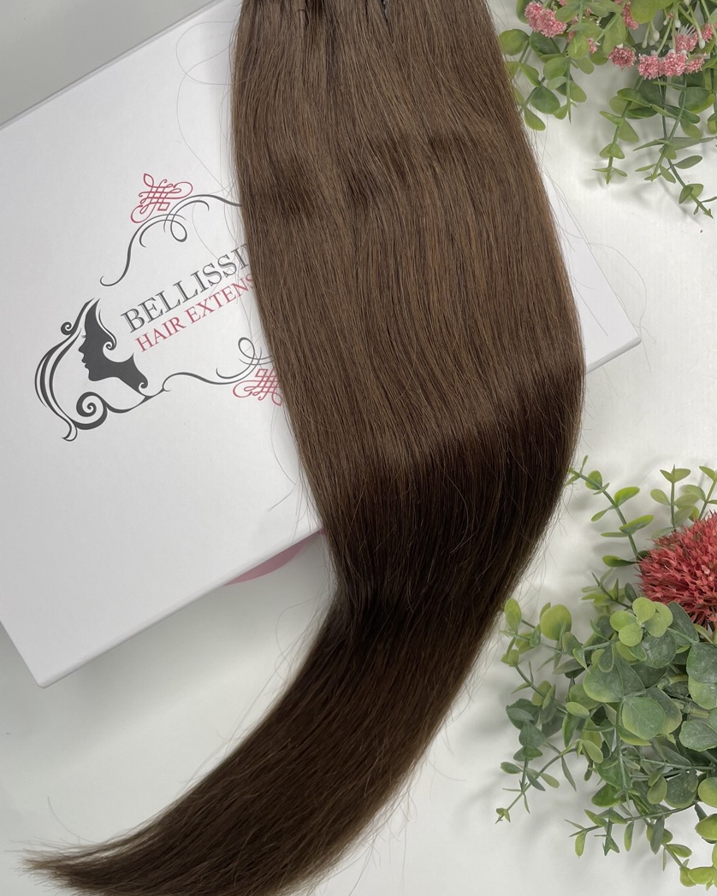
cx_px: 388
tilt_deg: -89.0
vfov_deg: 57.1
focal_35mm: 31
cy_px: 421
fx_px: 823
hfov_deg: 47.1
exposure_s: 1/140
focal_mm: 4.2
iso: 32
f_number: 1.6
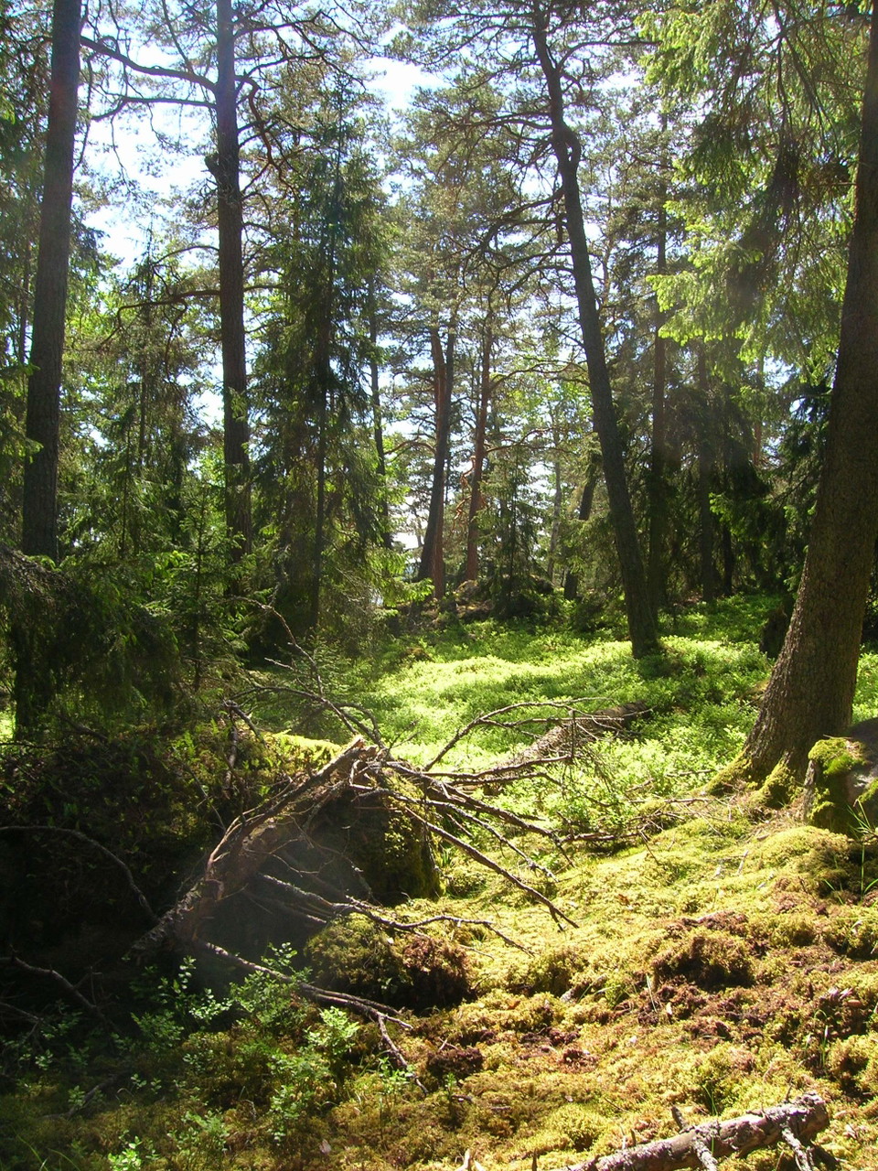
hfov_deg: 41.8
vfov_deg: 54.0
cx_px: 439
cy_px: 586
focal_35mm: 34
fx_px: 1150
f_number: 4.9
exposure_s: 1/102
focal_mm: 5.7
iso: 50
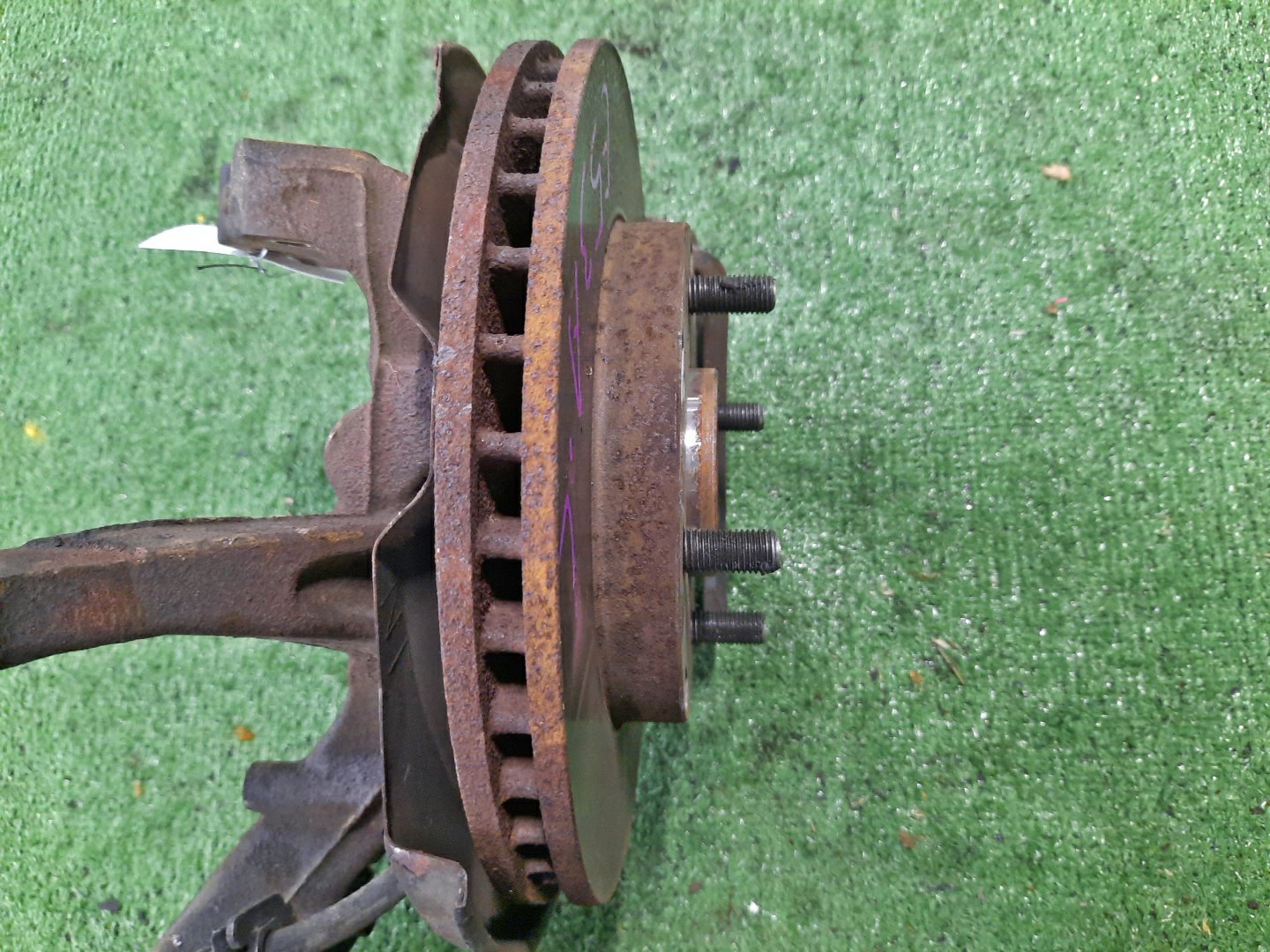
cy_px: 476
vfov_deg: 54.9
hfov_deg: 69.4
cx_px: 635
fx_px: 917
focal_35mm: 25
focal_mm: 4.6
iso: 456
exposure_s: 1/25
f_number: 2
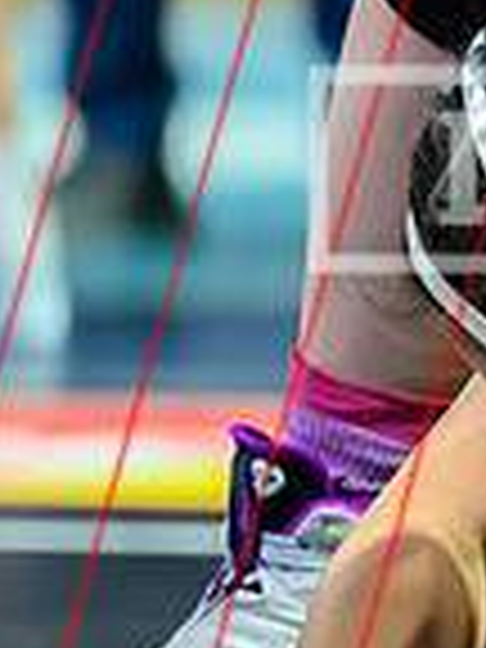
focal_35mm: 909
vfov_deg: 2.2
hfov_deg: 1.6
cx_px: 1419
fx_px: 17016
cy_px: 240
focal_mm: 185
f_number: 2.8
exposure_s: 1/500
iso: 3200
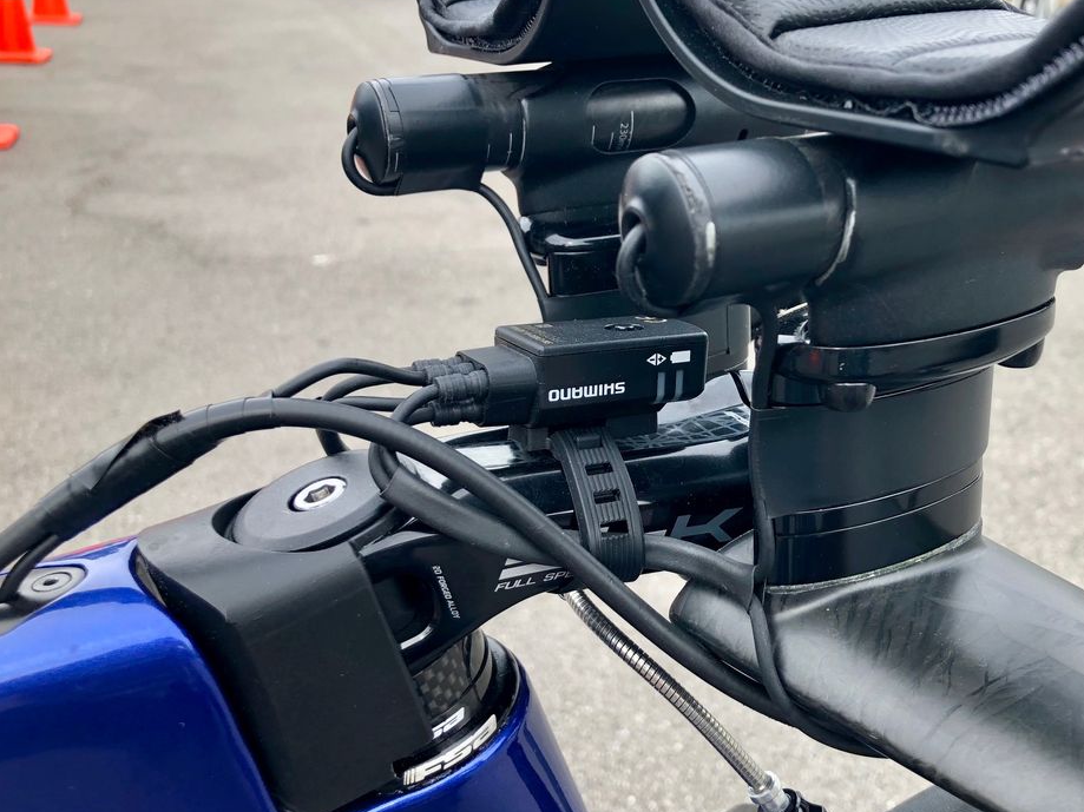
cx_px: 715
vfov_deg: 36.7
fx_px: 1221
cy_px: 328
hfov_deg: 47.2
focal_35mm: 39
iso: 20
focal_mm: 3.99
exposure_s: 1/161
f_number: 1.8
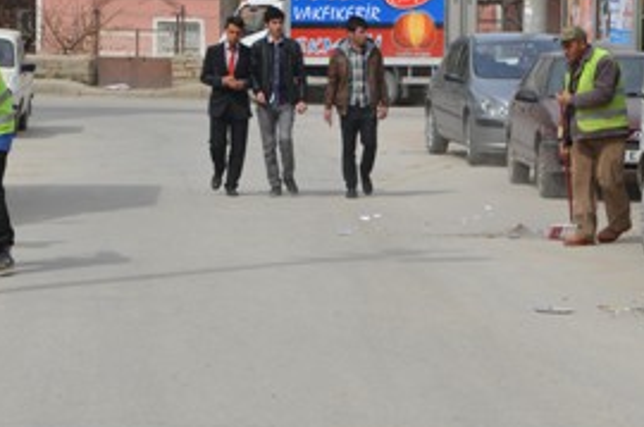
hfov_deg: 12.5
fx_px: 2929
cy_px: 168
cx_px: 329
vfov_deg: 8.3
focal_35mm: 164
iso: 100
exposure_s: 1/250
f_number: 8
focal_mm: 66
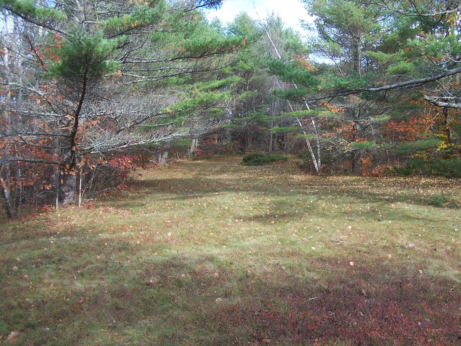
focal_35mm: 41
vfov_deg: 35.1
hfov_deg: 45.7
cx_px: 248
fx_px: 546
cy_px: 166
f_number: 2.8
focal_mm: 6.3
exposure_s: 1/200
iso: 80
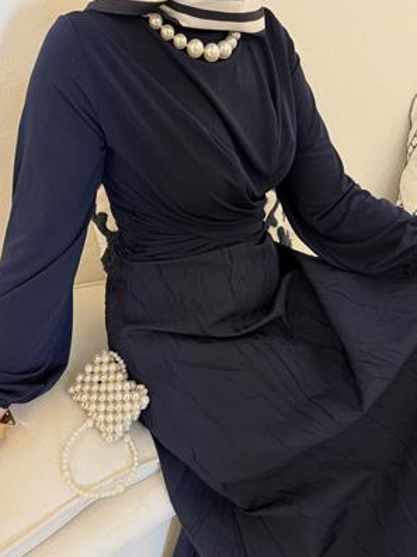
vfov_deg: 69.4
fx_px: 402
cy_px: 277
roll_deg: -1.5
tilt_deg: -30.3
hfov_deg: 54.8
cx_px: 209
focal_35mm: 25
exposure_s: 1/50
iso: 200
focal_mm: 6.76
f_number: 1.78
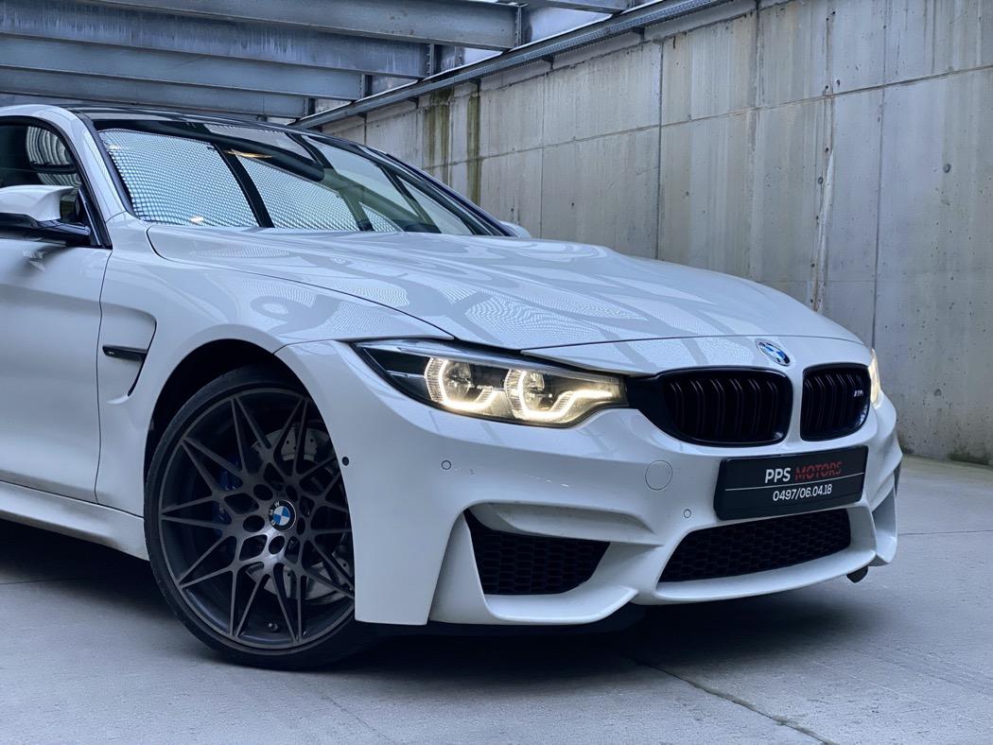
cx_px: 496
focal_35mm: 52
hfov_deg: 36.8
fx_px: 1492
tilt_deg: -2.4
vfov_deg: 28.0
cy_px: 372
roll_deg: -1.8
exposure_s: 1/122
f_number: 2
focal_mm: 6
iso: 125
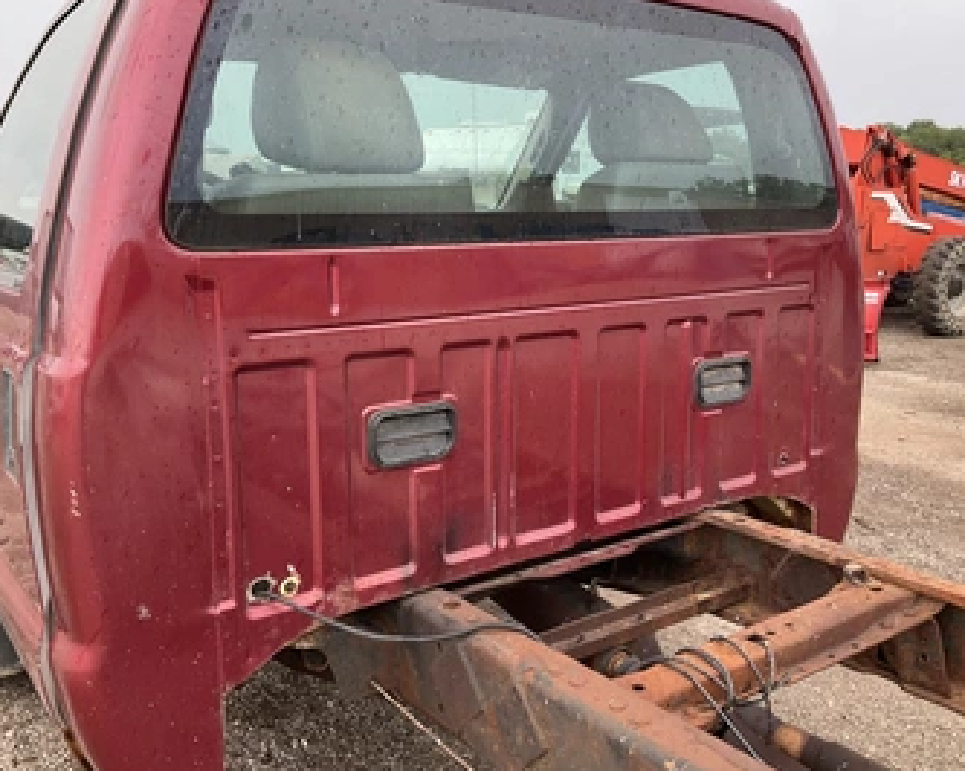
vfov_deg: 43.3
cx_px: 501
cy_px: 380
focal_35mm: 34
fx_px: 970
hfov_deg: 52.9
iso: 25
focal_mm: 3
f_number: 1.8
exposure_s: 1/122
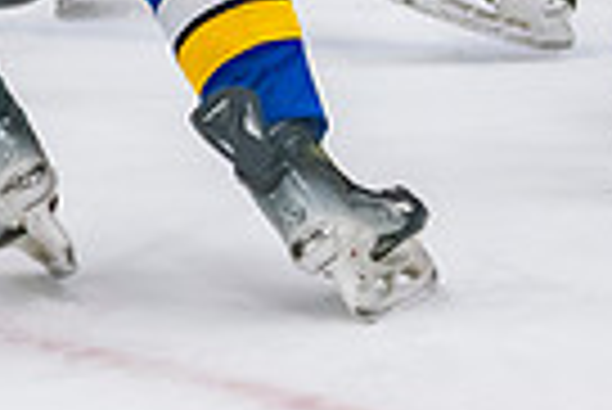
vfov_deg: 3.2
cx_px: 471
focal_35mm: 434
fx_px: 7386
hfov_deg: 4.7
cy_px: -430
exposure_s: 1/640
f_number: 2.8
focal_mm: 70
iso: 3200
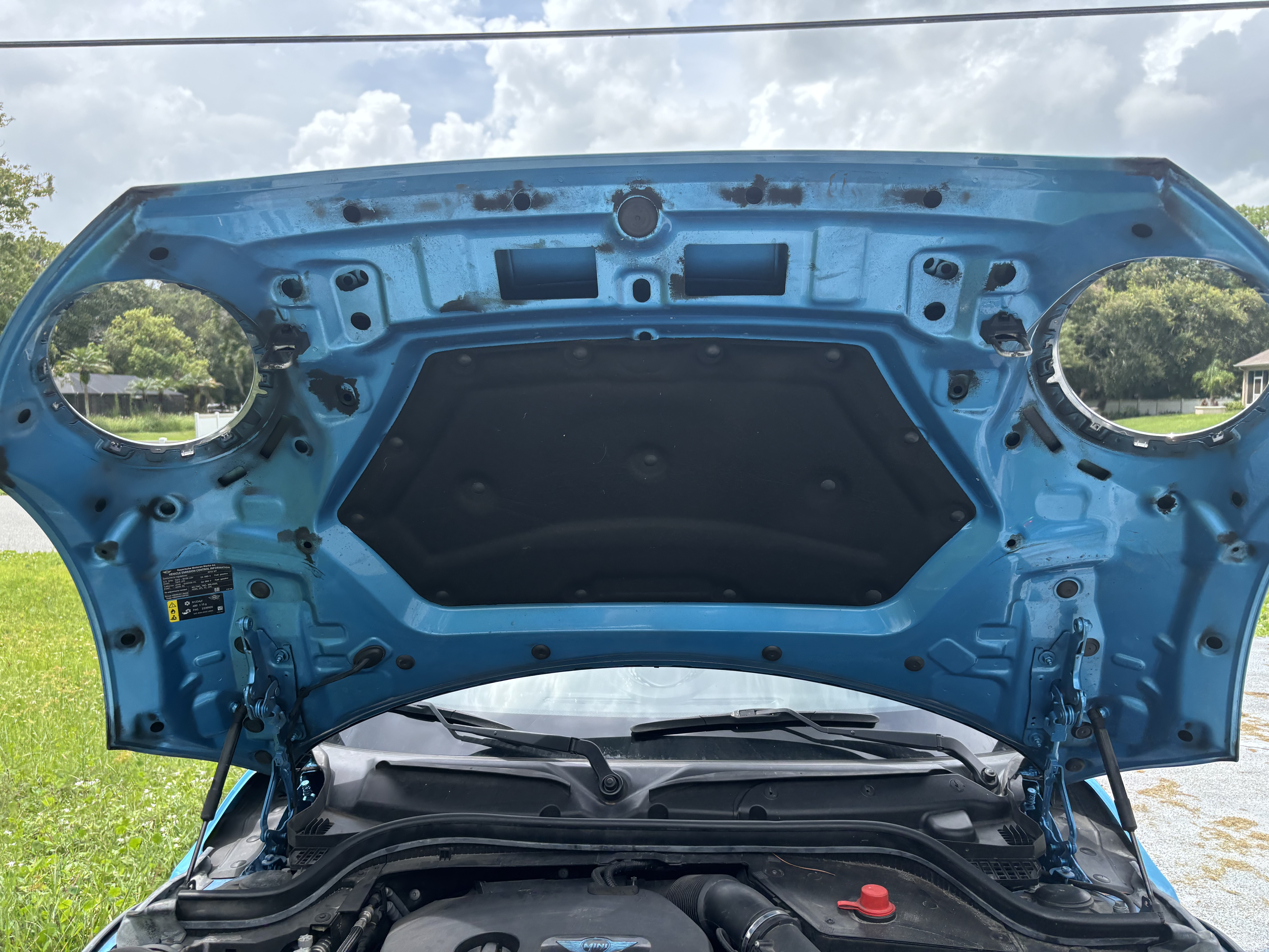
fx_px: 953
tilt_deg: -4.3
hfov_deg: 67.3
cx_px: 634
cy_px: 476
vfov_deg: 53.1
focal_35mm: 26
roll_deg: -0.4
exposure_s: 1/1139
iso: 50
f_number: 1.6
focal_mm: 5.96
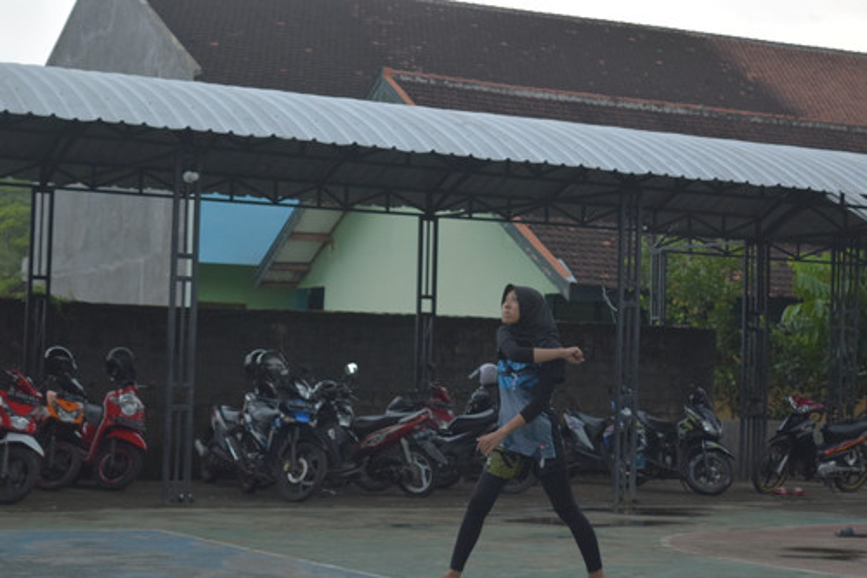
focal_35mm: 82
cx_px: 434
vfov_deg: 16.5
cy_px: 289
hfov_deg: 24.6
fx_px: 1986
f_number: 5.6
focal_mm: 55
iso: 1600
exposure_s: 1/640
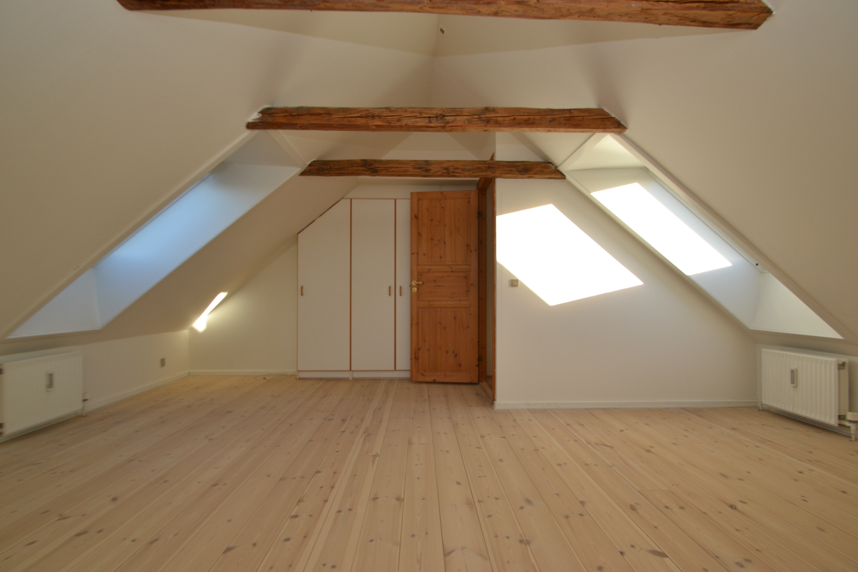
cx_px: 429
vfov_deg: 77.3
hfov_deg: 100.4
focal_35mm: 15
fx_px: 357
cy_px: 286
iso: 360
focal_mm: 10
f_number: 5.6
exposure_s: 1/125
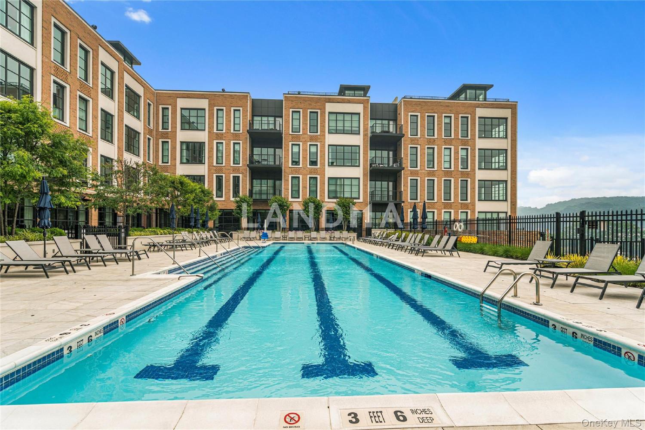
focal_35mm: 16
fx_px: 287
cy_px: 215
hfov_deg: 96.7
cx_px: 322
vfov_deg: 73.7
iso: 200
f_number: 5.6
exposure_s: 1/800
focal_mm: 16
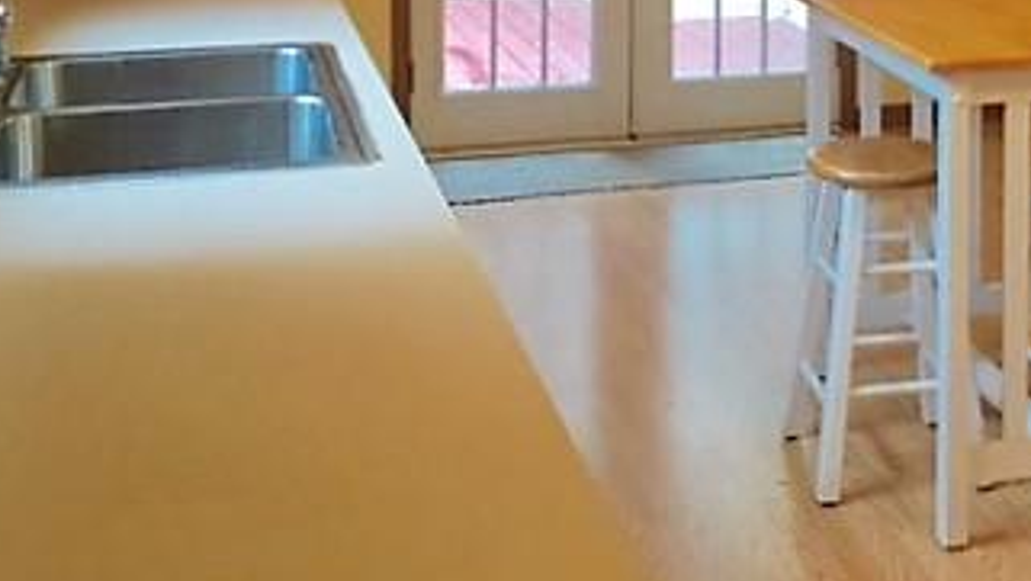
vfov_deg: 18.4
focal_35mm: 62
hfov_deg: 33.0
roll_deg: +0.4
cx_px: 808
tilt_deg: -4.1
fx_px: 1696
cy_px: -124
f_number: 2.2
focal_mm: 4.15
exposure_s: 1/15
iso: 25
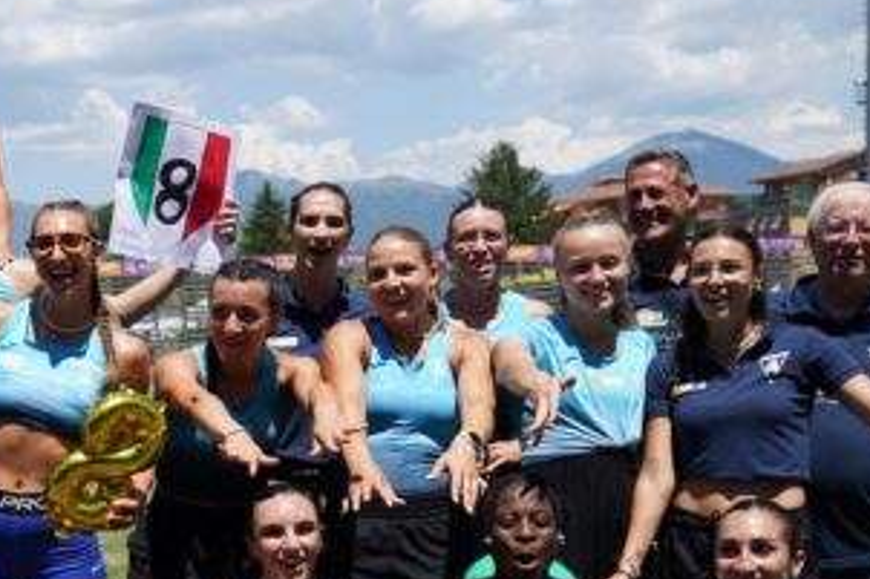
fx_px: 1787
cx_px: -29
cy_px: 432
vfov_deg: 18.3
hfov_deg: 25.8
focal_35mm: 74
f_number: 2.8
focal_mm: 24
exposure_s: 1/2000
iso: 100
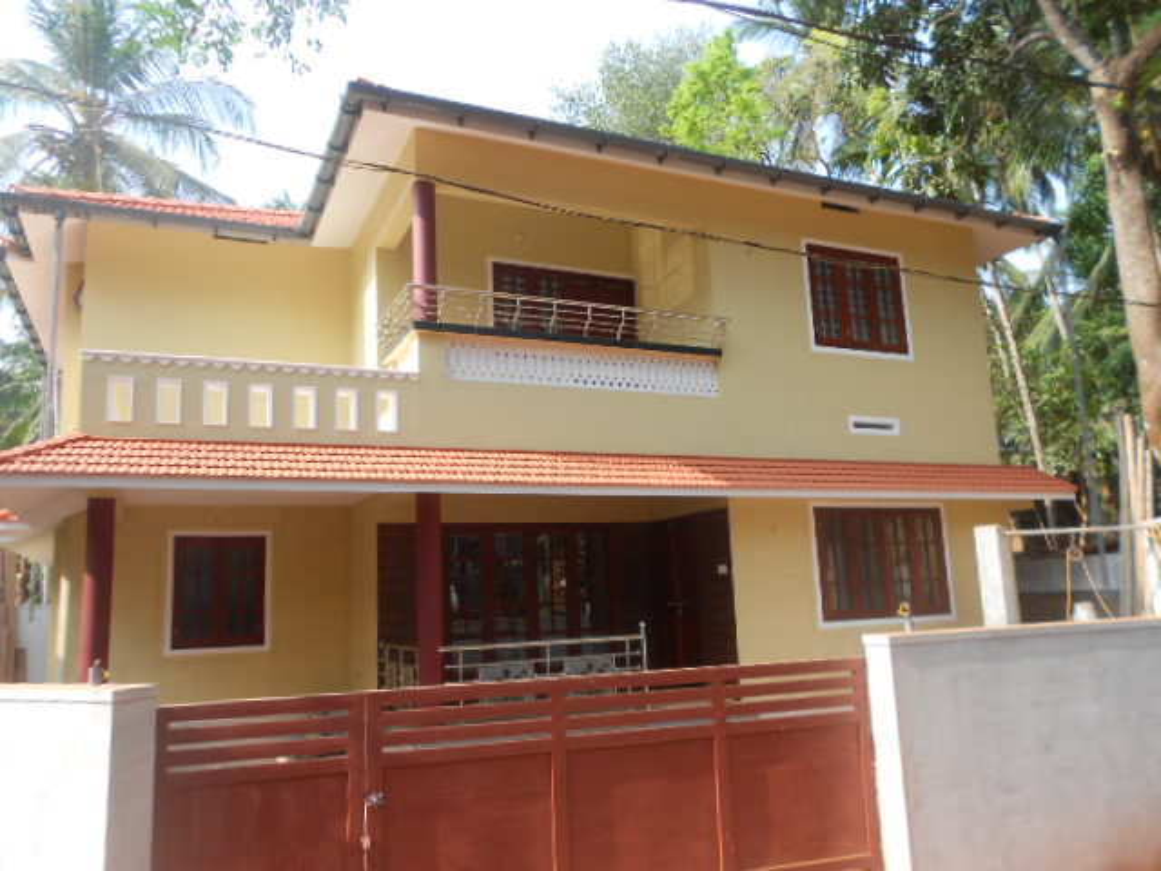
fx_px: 872
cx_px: 580
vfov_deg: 53.1
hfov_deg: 67.3
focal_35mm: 26
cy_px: 436
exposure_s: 1/250
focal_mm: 4.6
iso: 80
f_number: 3.2
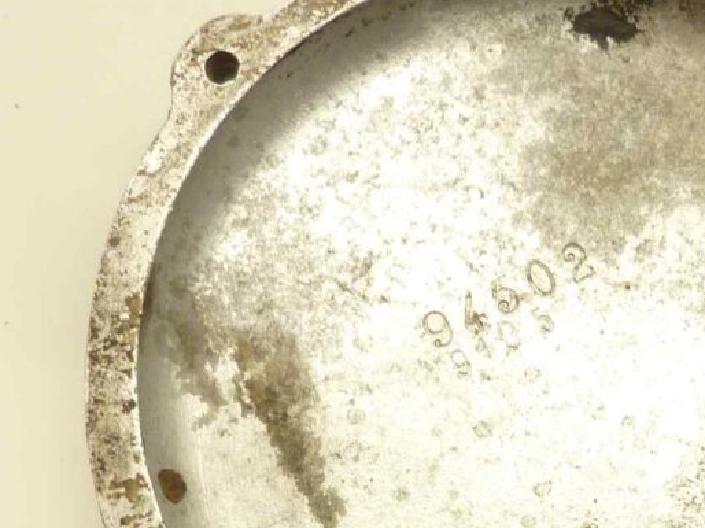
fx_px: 1486
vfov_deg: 19.2
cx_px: 529
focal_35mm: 73
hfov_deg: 26.3
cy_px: 607
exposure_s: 1/20
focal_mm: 4.1
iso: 80
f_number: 3.3
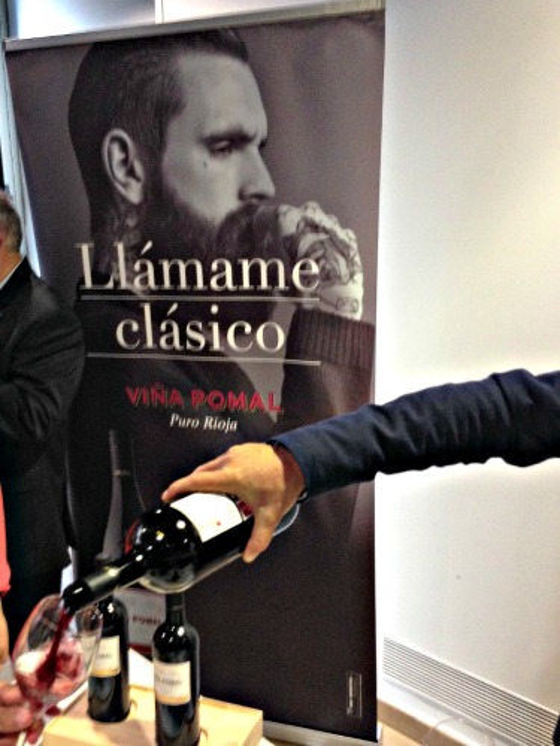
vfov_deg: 55.4
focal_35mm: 33
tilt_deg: -11.8
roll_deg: +1.5
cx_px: 280
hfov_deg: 42.9
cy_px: 373
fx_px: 712
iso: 160
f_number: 2.4
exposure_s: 1/20
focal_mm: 4.12
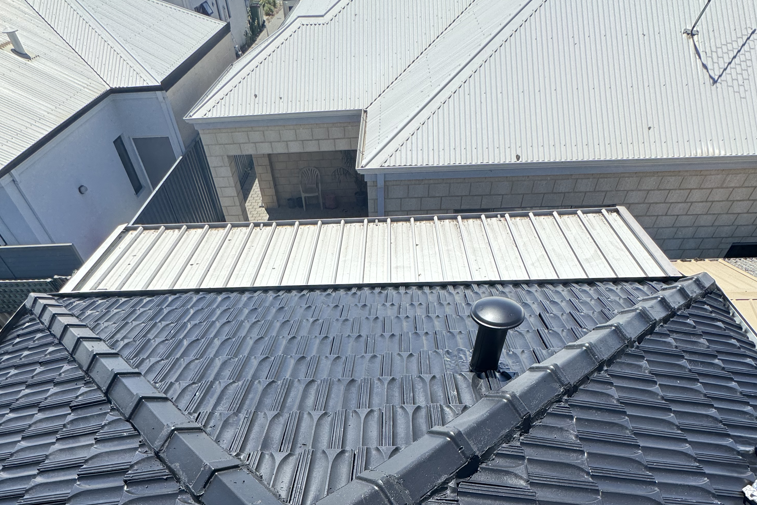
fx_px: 421
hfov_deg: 84.0
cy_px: 493
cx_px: 372
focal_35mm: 20
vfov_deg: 51.2
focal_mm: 2.22
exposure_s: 1/763
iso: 50
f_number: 2.2
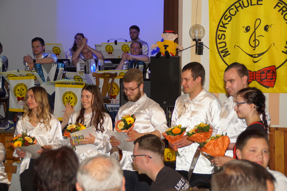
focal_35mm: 105
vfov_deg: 13.0
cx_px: 144
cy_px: 96
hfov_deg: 19.5
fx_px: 837
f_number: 5
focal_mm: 70
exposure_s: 1/60
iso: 800
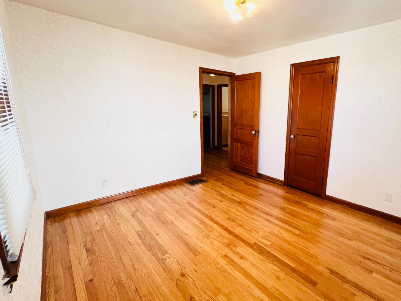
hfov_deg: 93.5
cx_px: 237
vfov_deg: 78.1
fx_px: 185
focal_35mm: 16
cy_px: 144
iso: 200
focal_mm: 1.57
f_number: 1.8
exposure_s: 1/120
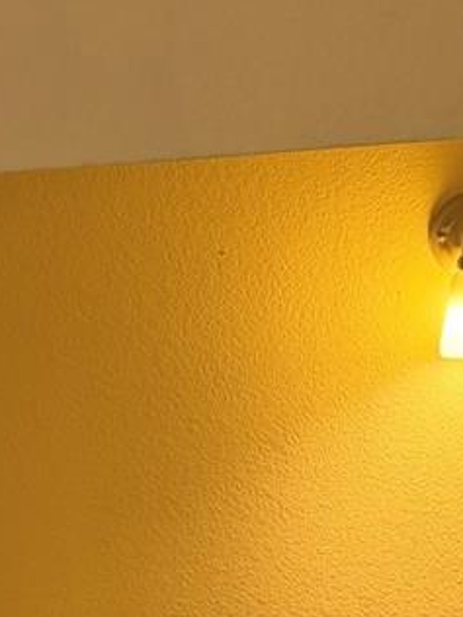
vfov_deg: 17.8
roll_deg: +4.3
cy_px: 1072
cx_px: 117
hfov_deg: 16.2
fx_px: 1623
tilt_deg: -36.7
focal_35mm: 91
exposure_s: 1/60
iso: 200
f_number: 1.78
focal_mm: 6.76
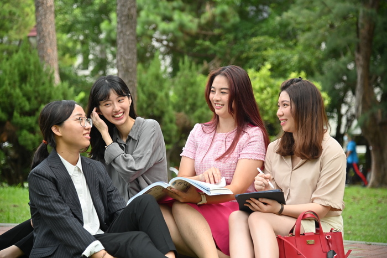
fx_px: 924
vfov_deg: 15.9
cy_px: 129
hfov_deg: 23.7
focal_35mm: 86
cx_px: 194
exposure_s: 1/640
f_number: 4
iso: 640
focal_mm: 86
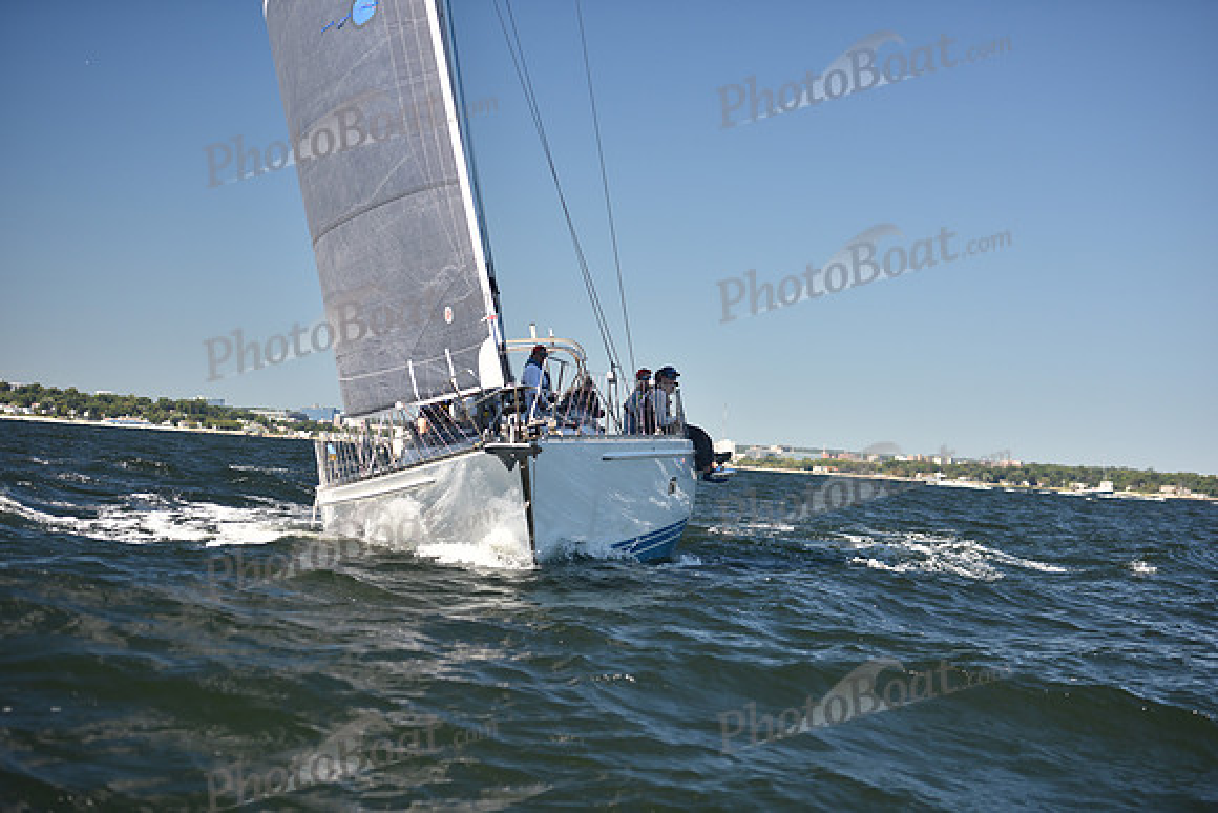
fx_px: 2639
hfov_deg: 26.0
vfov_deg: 17.5
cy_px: 406
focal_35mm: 78
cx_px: 609
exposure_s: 1/800
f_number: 3.2
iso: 200
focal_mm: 78
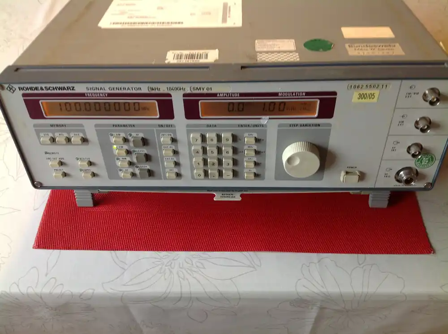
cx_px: 224
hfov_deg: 52.7
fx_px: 452
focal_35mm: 35
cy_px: 167
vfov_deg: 40.6
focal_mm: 4.28
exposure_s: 1/17
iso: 50
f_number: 2.4
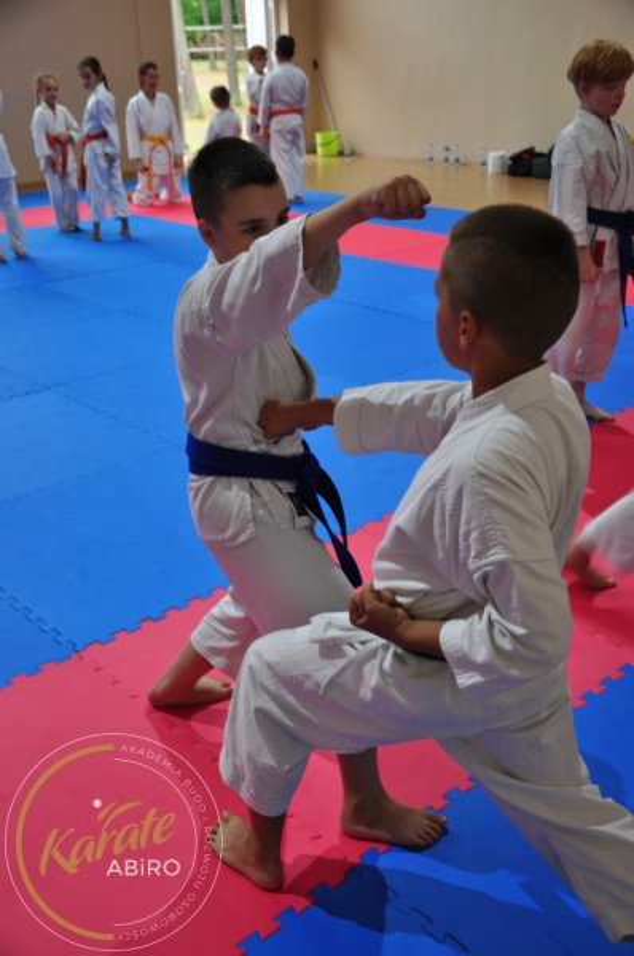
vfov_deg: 51.4
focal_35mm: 38
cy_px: 478
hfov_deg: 35.4
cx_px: 317
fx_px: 994
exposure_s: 1/10
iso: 500
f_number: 4.5
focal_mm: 25
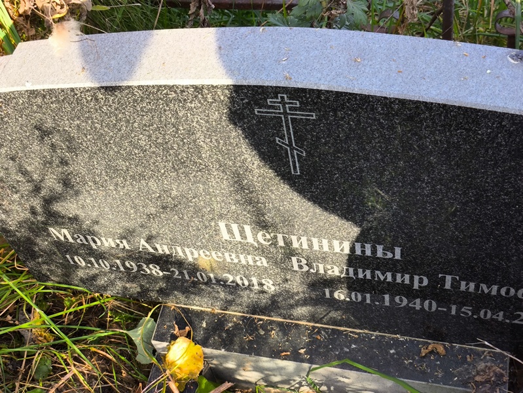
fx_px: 756
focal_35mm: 50
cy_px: 196
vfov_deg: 29.1
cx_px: 262
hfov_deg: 38.2
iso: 50
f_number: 1.7
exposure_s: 1/186
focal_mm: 4.71
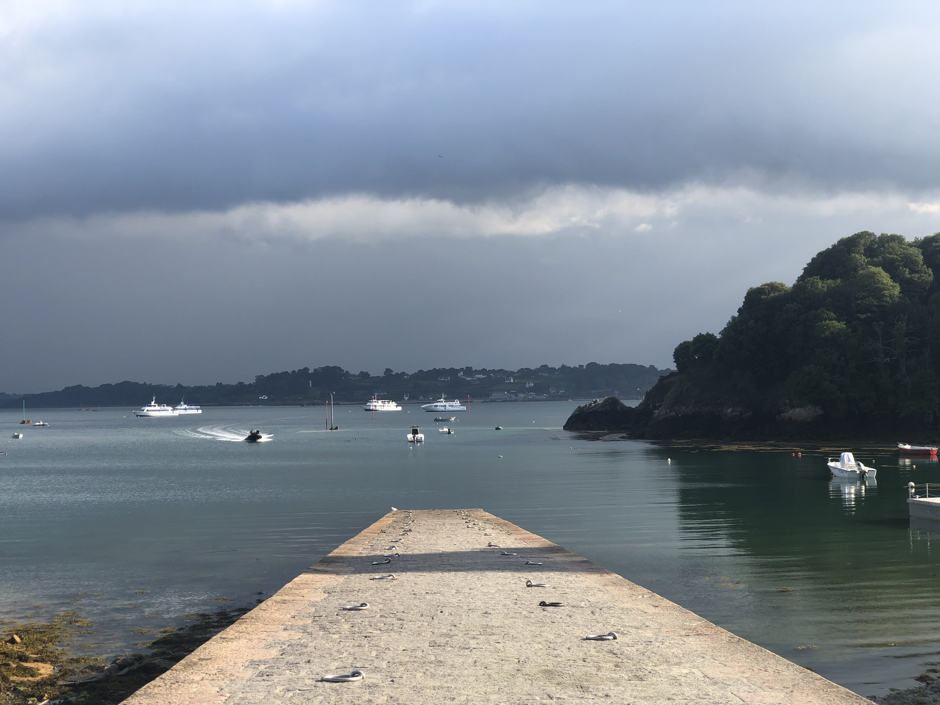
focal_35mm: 52
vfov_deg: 28.0
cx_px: 470
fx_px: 1412
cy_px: 352
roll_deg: +1.4
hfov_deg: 36.8
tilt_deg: +1.3
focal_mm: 6
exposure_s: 1/674
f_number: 2.4
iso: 16
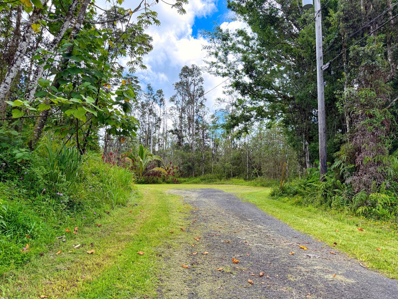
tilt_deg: +5.4
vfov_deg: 54.9
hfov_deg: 69.4
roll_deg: -1.7
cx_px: 206
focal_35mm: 25
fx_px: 287
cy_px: 150
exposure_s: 1/1812
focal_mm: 6.76
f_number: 1.78
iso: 100
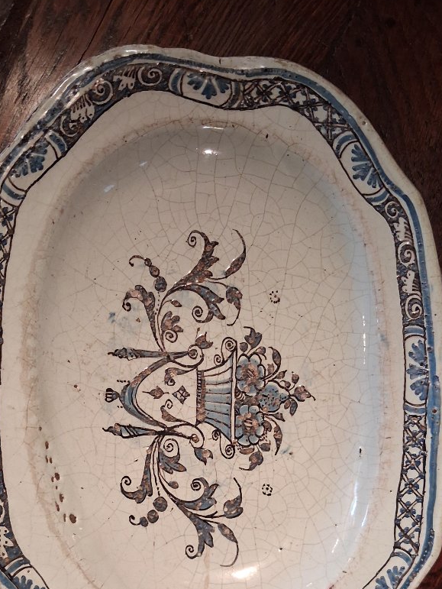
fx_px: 714
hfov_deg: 34.4
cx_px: 215
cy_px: 411
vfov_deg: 43.9
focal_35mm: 42
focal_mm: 4
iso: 500
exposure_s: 1/33
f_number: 1.8
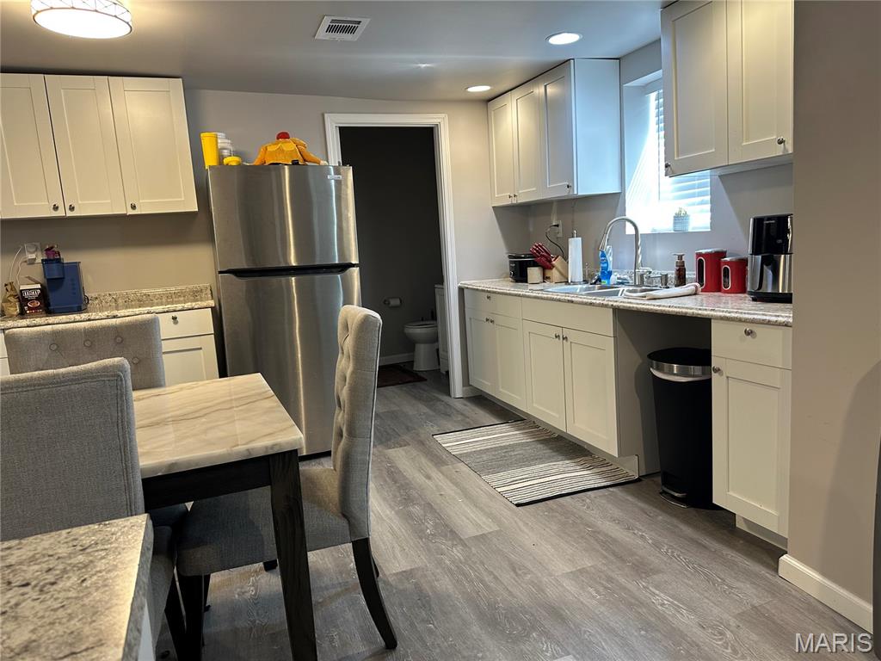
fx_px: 611
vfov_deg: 56.8
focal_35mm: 24
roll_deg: +3.2
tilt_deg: -8.1
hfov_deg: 71.6
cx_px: 440
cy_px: 330
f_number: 1.78
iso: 160
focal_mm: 6.86
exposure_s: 1/60
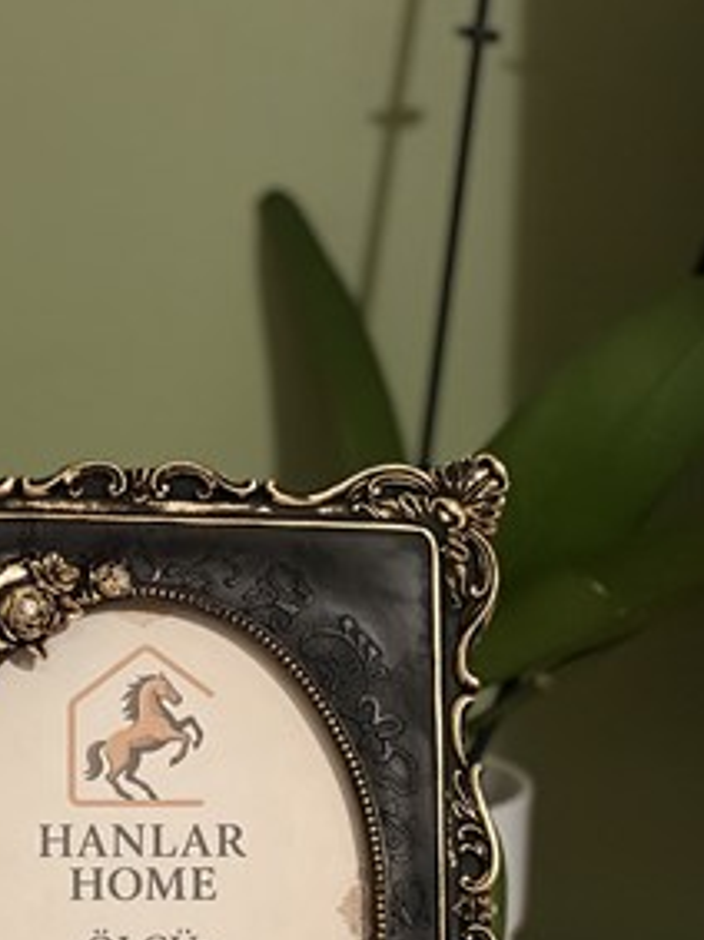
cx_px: 199
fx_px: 2659
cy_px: 802
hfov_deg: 15.0
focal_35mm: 98
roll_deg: +0.5
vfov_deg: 19.7
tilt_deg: -12.4
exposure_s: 1/25
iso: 250
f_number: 1.6
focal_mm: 5.96
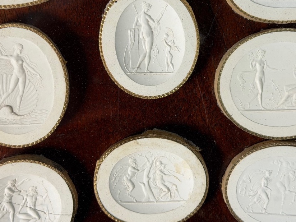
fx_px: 547
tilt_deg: -2.0
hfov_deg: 30.3
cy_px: 82
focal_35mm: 64
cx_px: 145
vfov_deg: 22.9
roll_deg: -0.5
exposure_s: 1/76
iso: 100
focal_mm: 6.76
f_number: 1.78
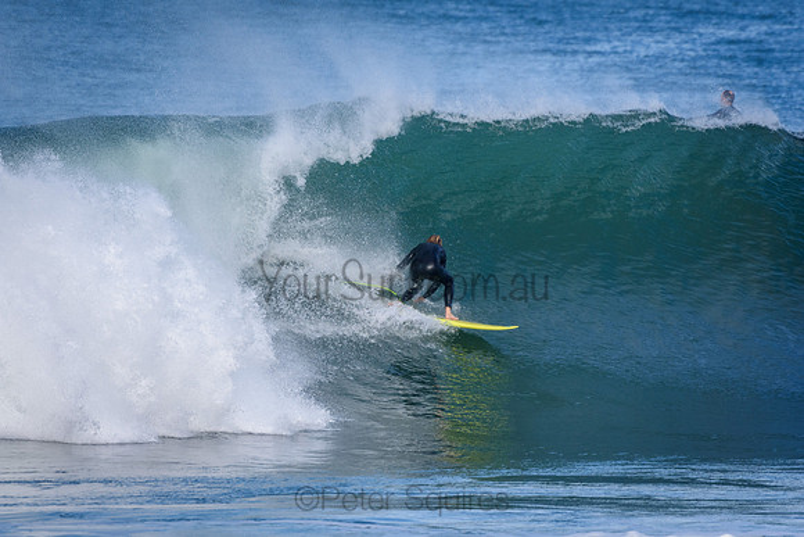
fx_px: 13403
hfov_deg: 3.4
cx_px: 402
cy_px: 268
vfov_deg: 2.3
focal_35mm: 600
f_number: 5.6
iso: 450
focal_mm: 400
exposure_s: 1/2000
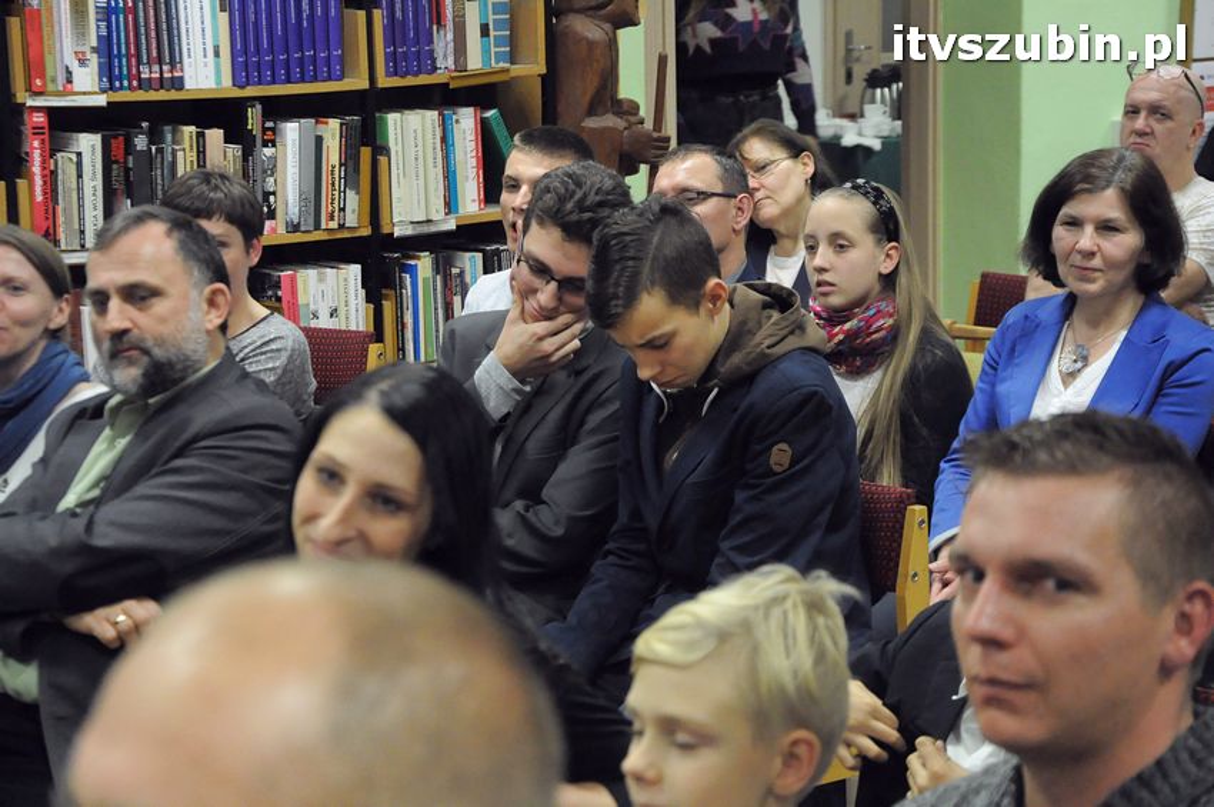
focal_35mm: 99
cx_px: 607
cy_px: 404
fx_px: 3335
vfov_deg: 13.8
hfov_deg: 20.6
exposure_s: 1/60
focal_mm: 66
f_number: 5.3
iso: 3200
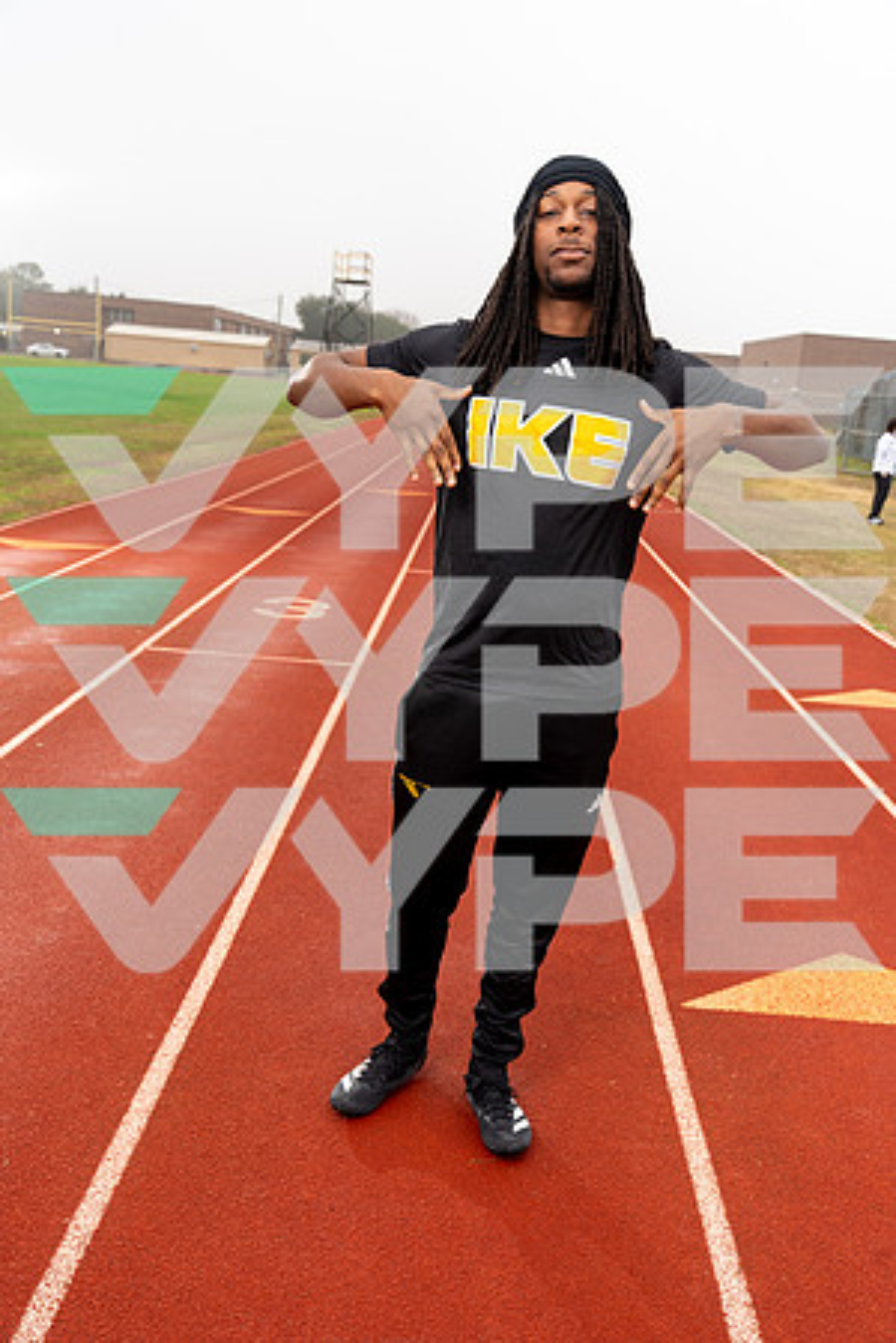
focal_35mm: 34
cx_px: 448
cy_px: 672
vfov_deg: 55.8
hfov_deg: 38.9
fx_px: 1269
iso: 250
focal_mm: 34
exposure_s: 1/200
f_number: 5.6
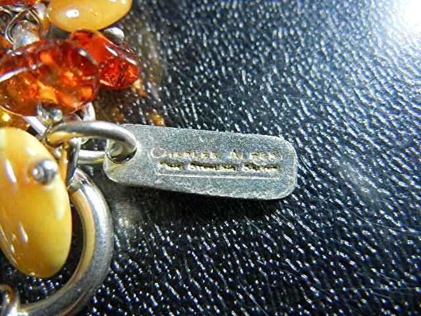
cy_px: 158
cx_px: 210
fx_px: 365
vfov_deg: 46.8
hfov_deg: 60.0
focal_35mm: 30
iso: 400
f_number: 3.5
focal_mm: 5.4
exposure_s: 1/34.2
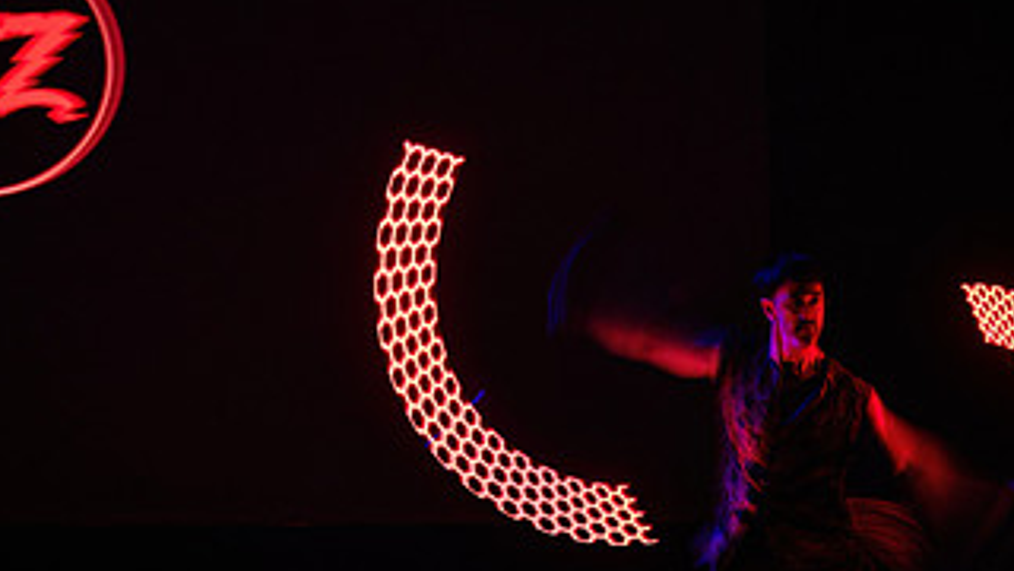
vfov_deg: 15.3
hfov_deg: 26.8
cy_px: 354
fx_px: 2124
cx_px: 562
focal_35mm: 79
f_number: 4
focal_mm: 37
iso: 400
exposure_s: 1/6
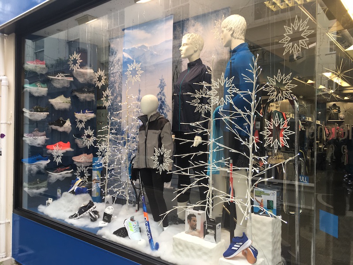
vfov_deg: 48.2
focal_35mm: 29
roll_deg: -0.4
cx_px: 176
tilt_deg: -1.0
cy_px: 132
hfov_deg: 61.7
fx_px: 296
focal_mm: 4.15
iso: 32
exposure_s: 1/50
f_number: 2.2
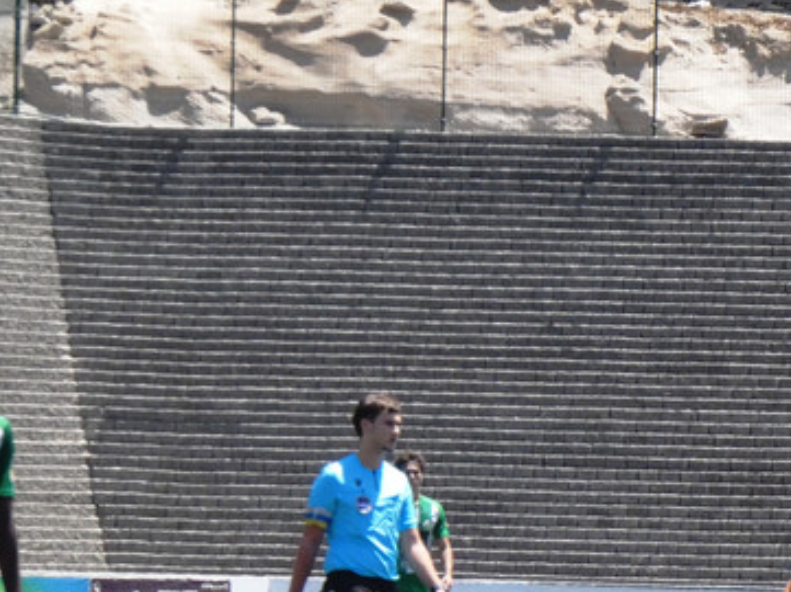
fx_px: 10455
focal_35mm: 458
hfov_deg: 4.3
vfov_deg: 3.2
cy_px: 456
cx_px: 605
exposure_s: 1/1000
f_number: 5.5
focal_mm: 46.2
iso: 400
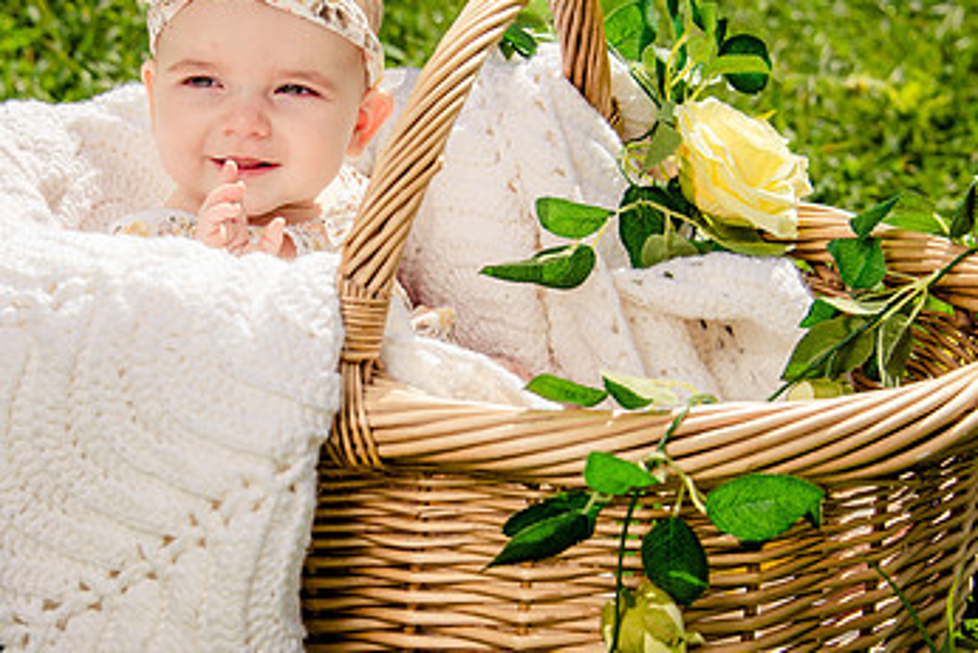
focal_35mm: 104
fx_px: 2826
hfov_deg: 19.6
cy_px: 315
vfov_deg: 13.2
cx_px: 390
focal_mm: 62
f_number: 5
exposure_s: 1/1000
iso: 100
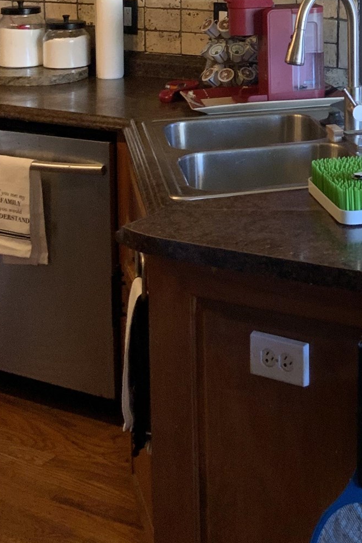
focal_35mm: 70
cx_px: 404
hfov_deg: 18.7
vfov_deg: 27.1
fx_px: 1056
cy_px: -13
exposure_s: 1/60
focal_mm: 3
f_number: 1.8
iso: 200
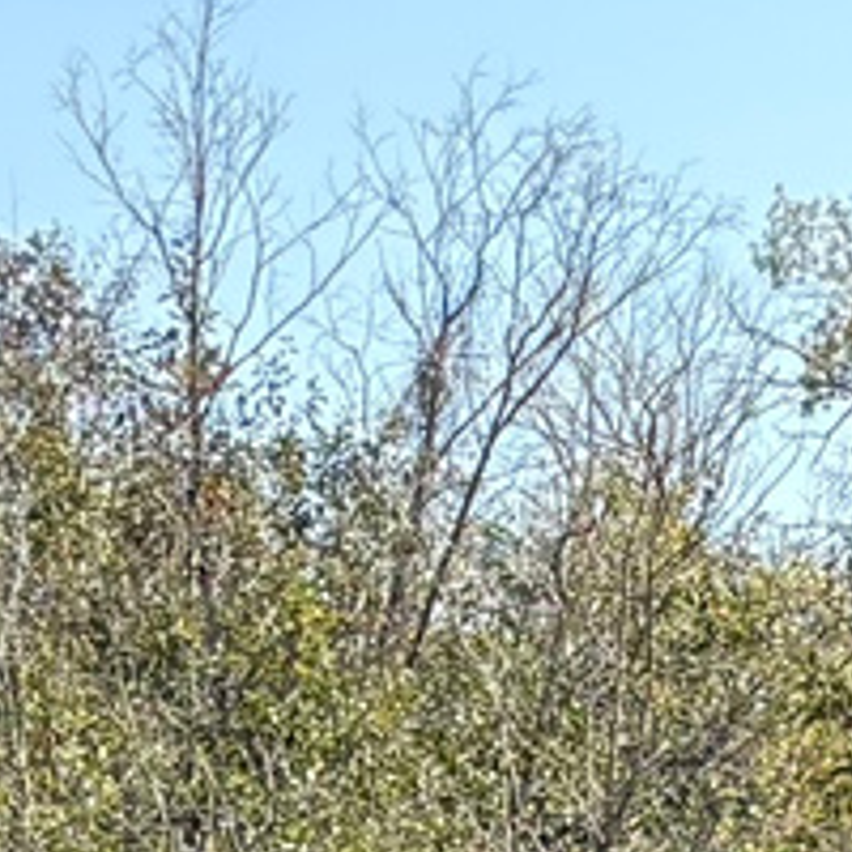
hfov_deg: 7.4
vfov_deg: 7.0
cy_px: 2006
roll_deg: +2.1
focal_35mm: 235
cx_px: 515
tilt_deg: -5.7
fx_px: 6544
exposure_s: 1/1484
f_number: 1.6
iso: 64
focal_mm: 5.96
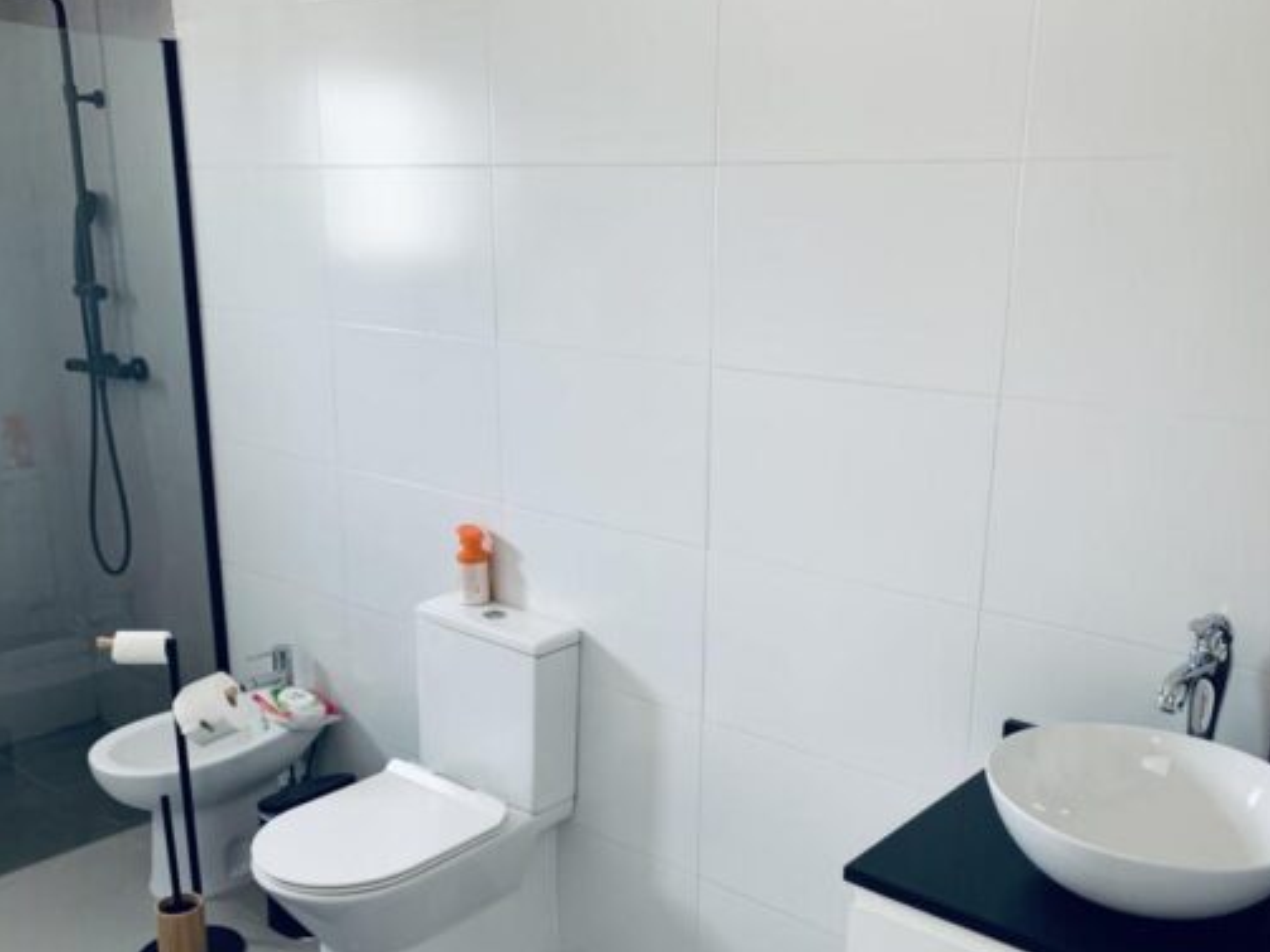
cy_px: 590
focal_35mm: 33
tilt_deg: -13.7
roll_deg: -1.4
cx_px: 721
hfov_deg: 55.2
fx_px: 1210
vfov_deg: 42.6
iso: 200
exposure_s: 1/60
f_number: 1.8
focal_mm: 4.25
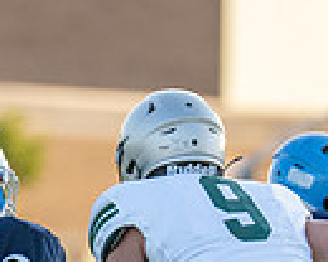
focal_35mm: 1453
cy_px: 327
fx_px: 14105
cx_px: 113
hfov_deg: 1.3
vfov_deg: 1.1
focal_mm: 200
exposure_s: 1/2500
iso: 500
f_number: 2.8
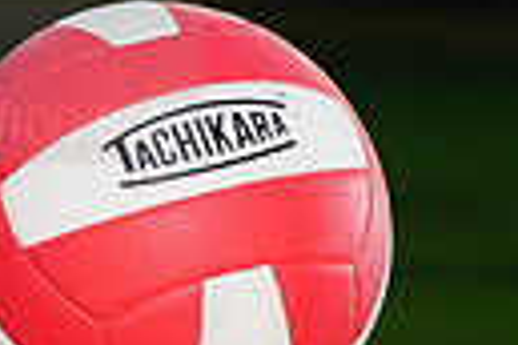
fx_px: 12143
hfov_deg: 2.4
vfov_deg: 1.6
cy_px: 46
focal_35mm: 844
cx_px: -574
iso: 200
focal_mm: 187
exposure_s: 1/250
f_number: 10
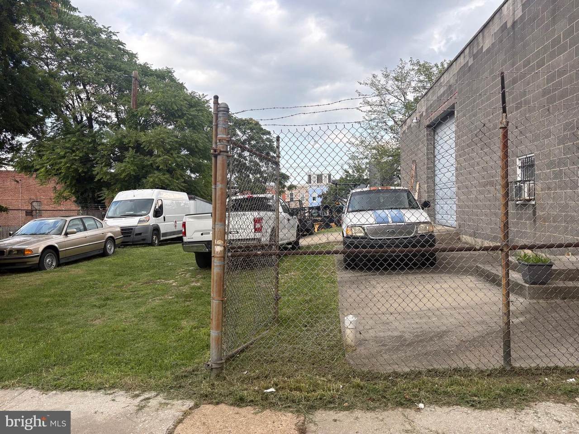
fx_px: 435
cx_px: 290
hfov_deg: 67.3
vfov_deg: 53.1
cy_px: 217
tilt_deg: -1.0
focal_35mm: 26
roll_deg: +2.2
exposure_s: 1/830
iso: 50
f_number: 1.6
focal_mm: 5.96
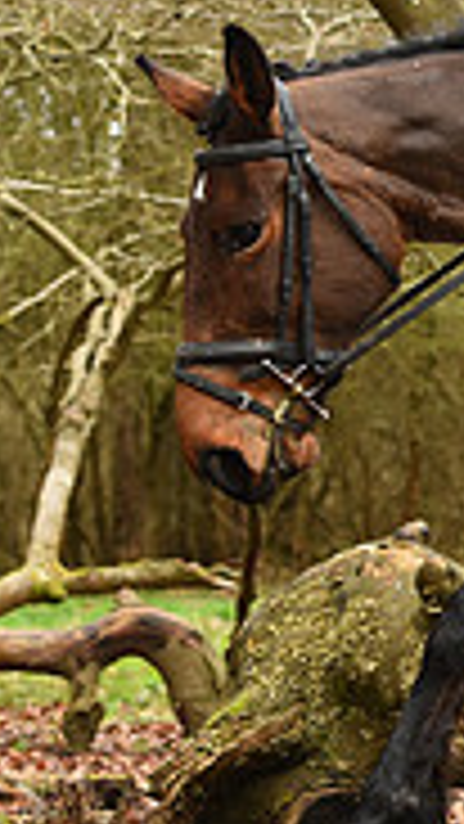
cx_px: 1050
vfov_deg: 9.3
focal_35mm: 232
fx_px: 5072
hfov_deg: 5.1
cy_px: 311
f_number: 4
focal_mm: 70
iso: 1600
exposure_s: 1/1250
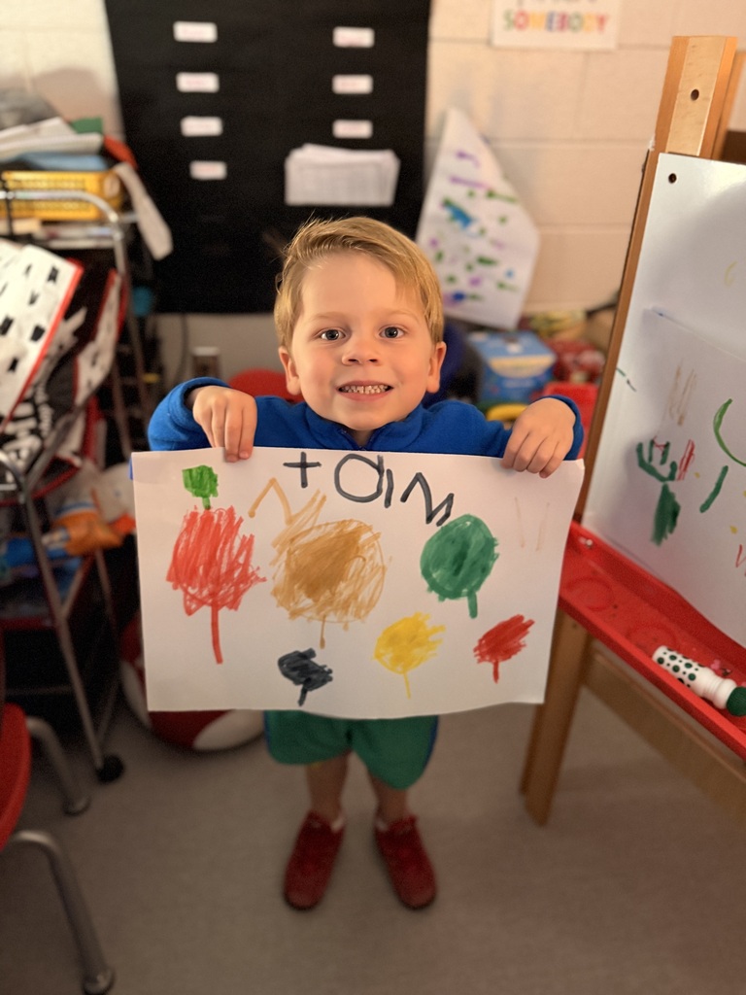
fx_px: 690
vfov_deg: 71.6
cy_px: 498
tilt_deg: -30.0
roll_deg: -1.1
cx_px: 373
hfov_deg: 56.8
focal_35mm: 24
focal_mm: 6.76
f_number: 1.78
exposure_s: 1/60
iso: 800
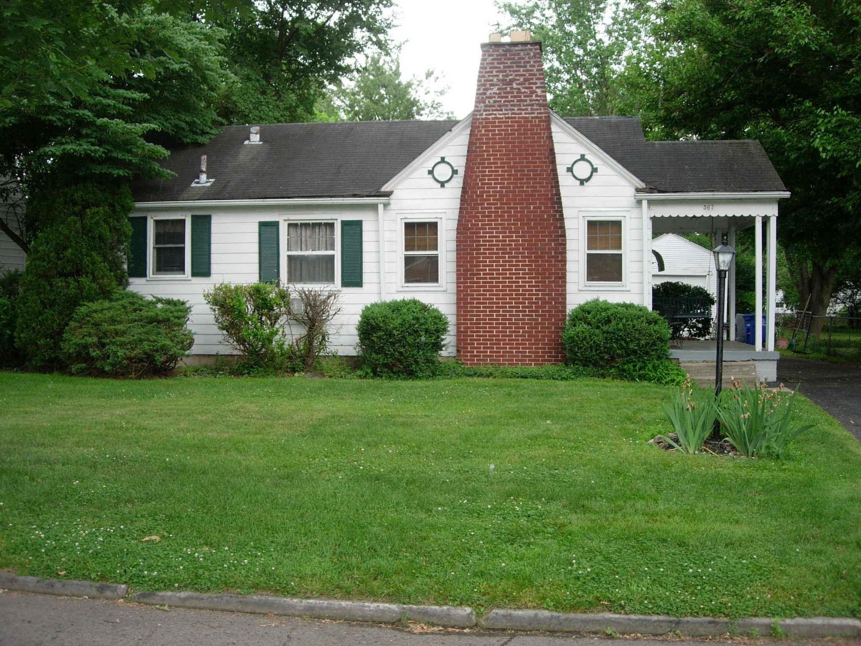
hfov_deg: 49.0
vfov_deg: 37.7
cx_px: 430
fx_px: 945
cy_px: 323
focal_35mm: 38
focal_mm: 7.8
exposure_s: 1/228
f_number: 2.8
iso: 79
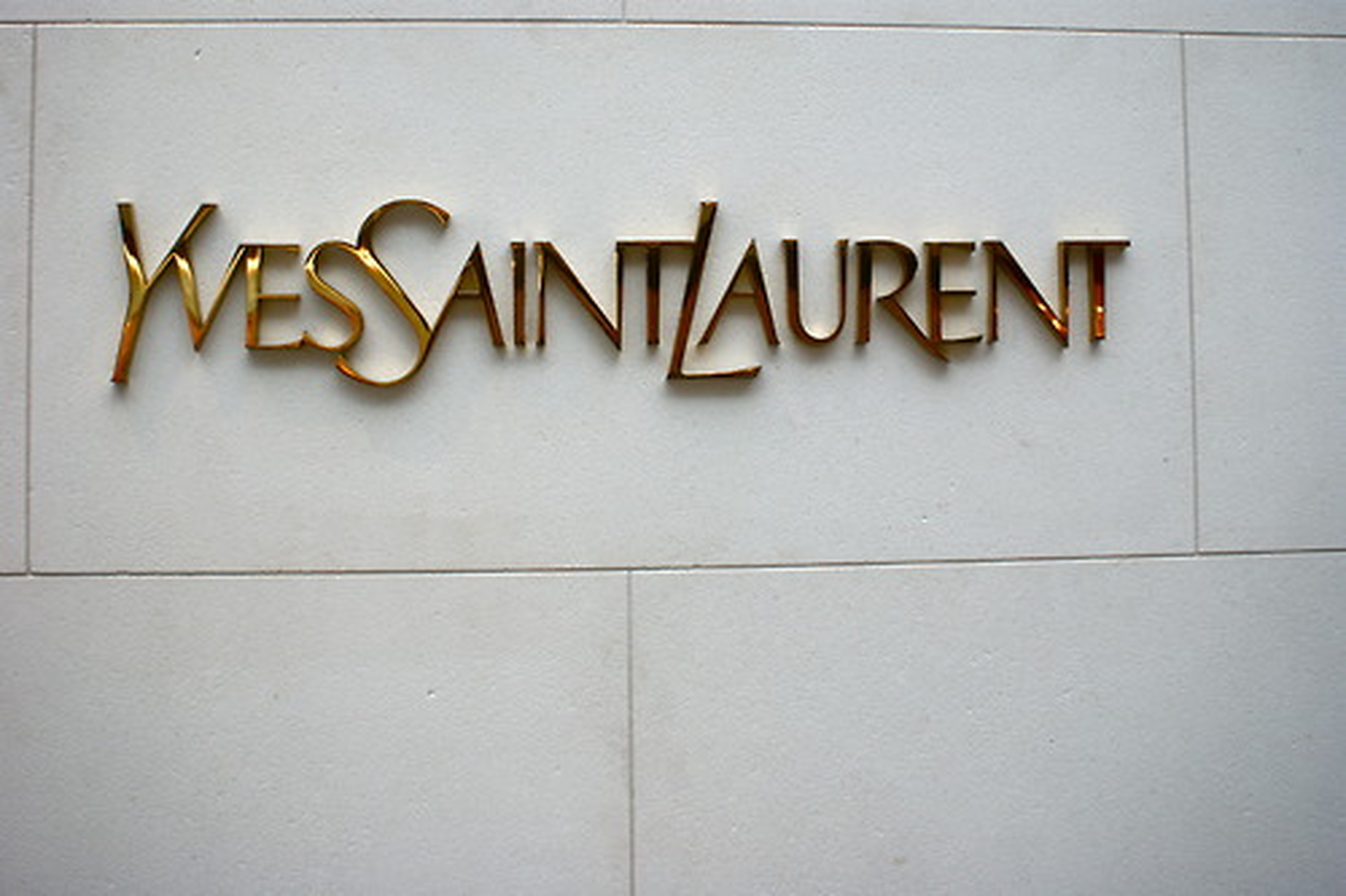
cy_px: 448
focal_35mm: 33
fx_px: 1233
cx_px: 673
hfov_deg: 57.2
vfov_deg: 39.9
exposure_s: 1/40
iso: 125
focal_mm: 22
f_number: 4
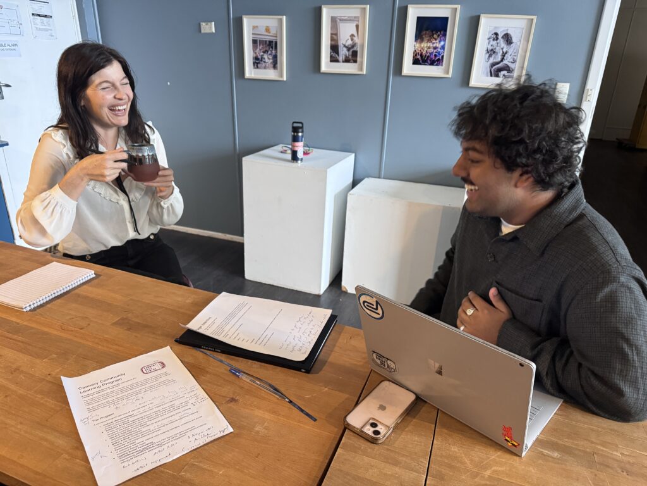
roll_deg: -1.3
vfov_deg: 56.8
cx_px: 324
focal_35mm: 24
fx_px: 449
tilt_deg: -22.2
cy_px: 243
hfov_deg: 71.6
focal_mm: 6.76
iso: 500
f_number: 1.78
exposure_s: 1/50
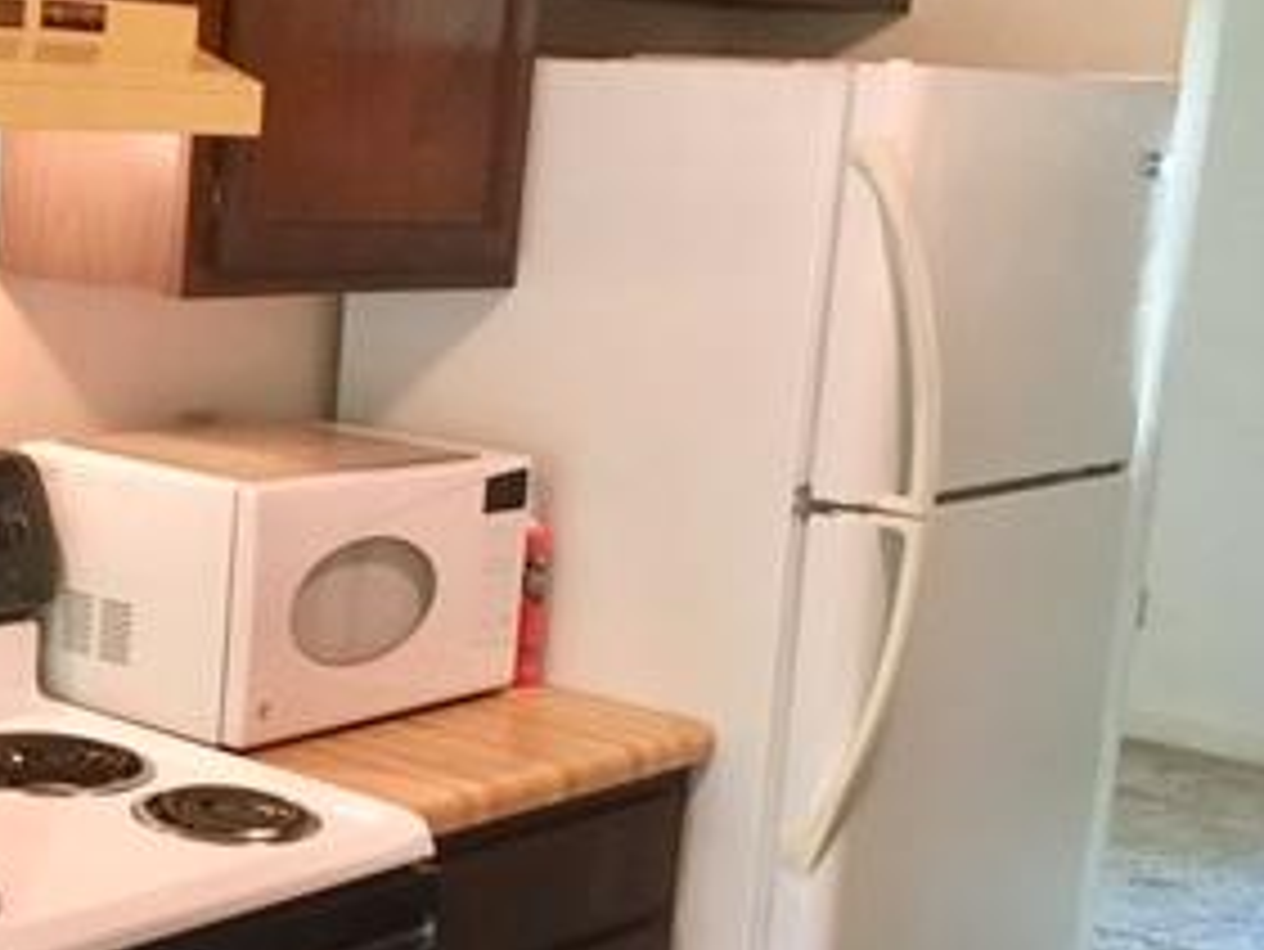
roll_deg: -2.3
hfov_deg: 27.9
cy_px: 527
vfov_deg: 22.3
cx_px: 49
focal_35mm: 66
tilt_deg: -11.7
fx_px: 2411
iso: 160
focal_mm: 4.15
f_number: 2.2
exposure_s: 1/30
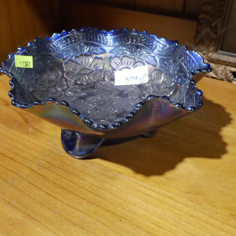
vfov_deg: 37.6
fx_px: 347
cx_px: 97
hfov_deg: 37.4
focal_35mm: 45
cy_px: 118
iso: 3200
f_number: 8
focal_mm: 19
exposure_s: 1/60
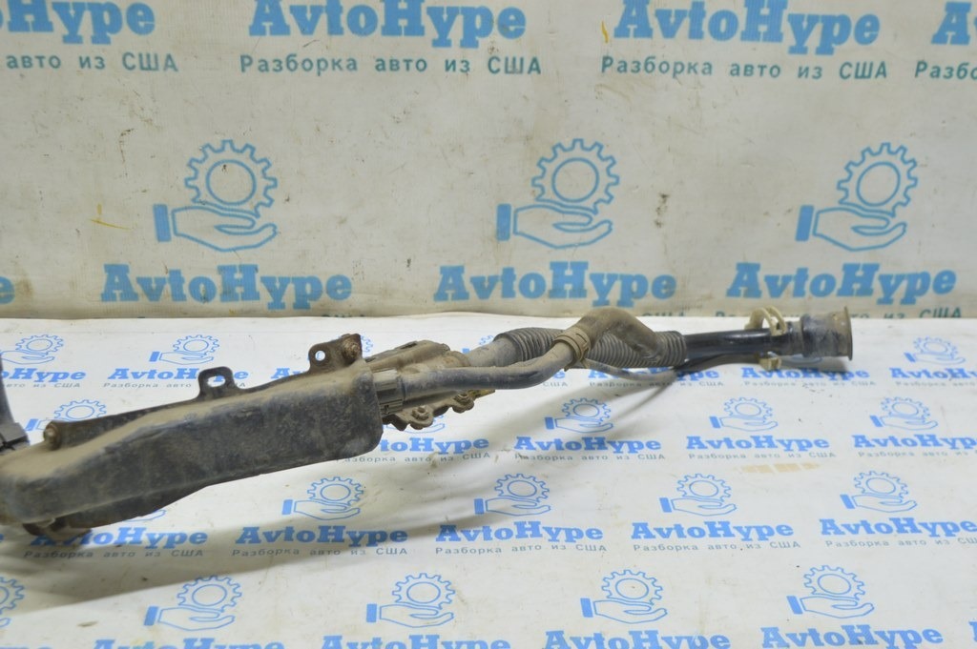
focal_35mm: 44
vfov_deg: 30.8
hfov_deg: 45.0
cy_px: 324
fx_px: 1180
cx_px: 488
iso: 400
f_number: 5.6
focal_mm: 29
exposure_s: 1/20
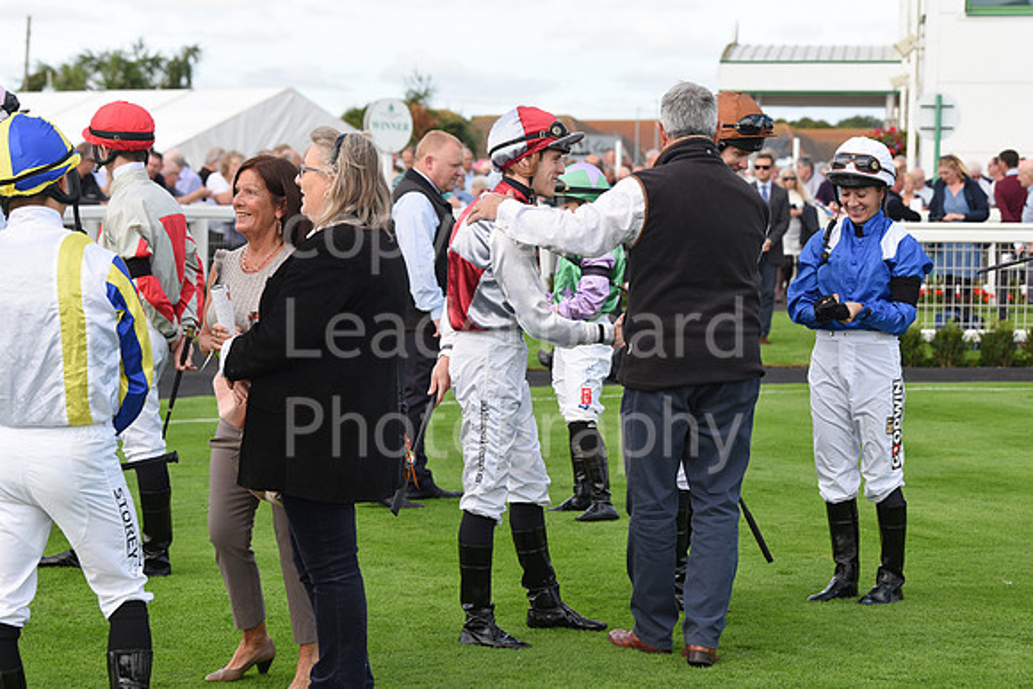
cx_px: 516
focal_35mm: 95
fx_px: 2726
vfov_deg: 14.4
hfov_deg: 21.5
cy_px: 344
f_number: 5.6
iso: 400
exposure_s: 1/800
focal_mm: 95
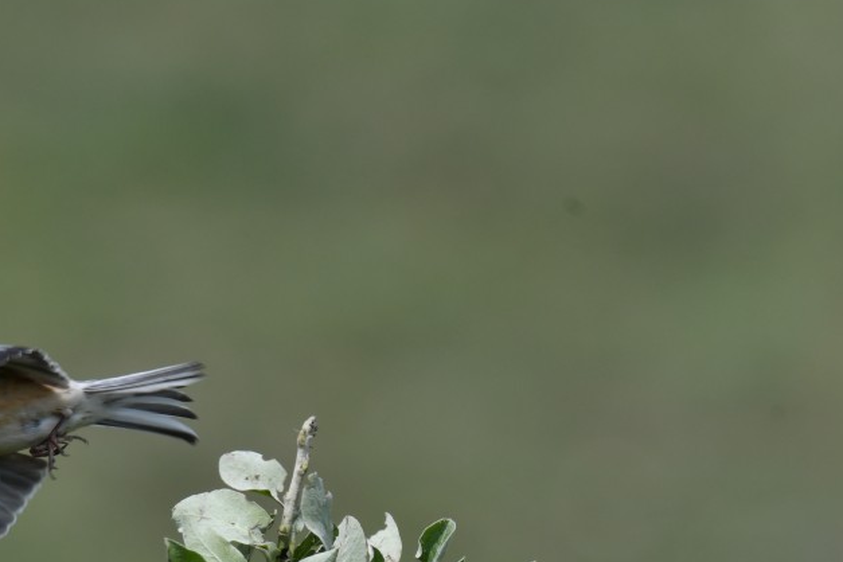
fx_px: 35263
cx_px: 315
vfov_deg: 0.9
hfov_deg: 1.4
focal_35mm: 1506
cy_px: 389
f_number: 9
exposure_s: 1/1250
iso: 320
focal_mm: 600
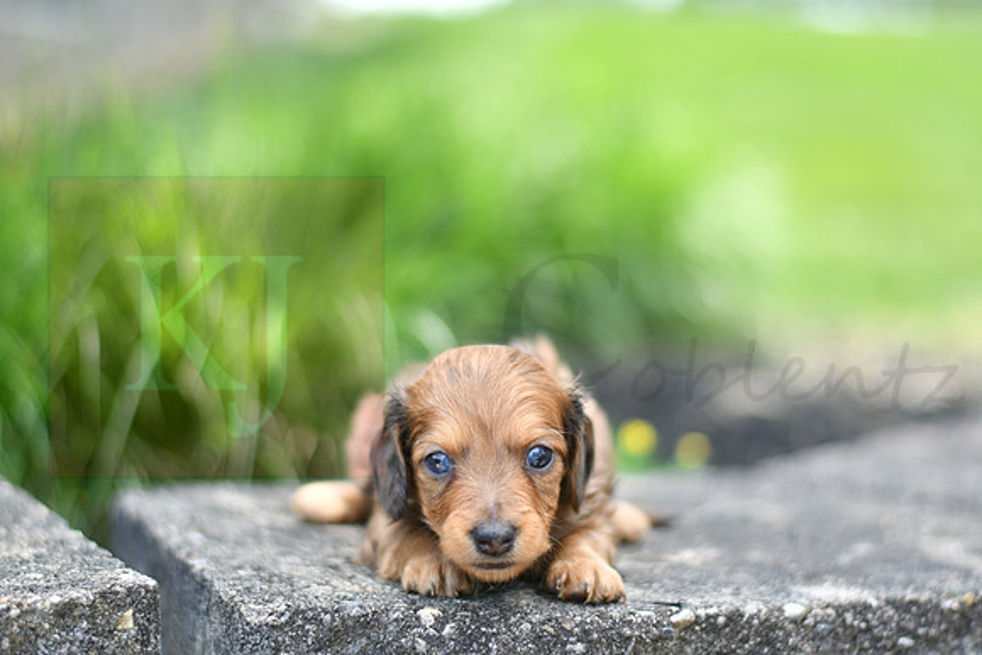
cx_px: 491
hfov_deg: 27.0
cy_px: 328
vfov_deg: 18.2
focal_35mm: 75
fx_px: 2046
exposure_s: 1/500
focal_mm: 50
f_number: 1.8
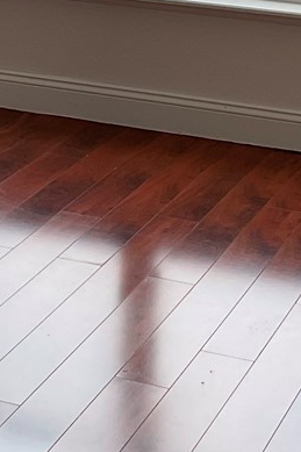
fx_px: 1556
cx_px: -6
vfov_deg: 16.1
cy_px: -19
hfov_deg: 10.9
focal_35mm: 124
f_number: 1.8
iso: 16
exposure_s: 1/260
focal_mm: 3
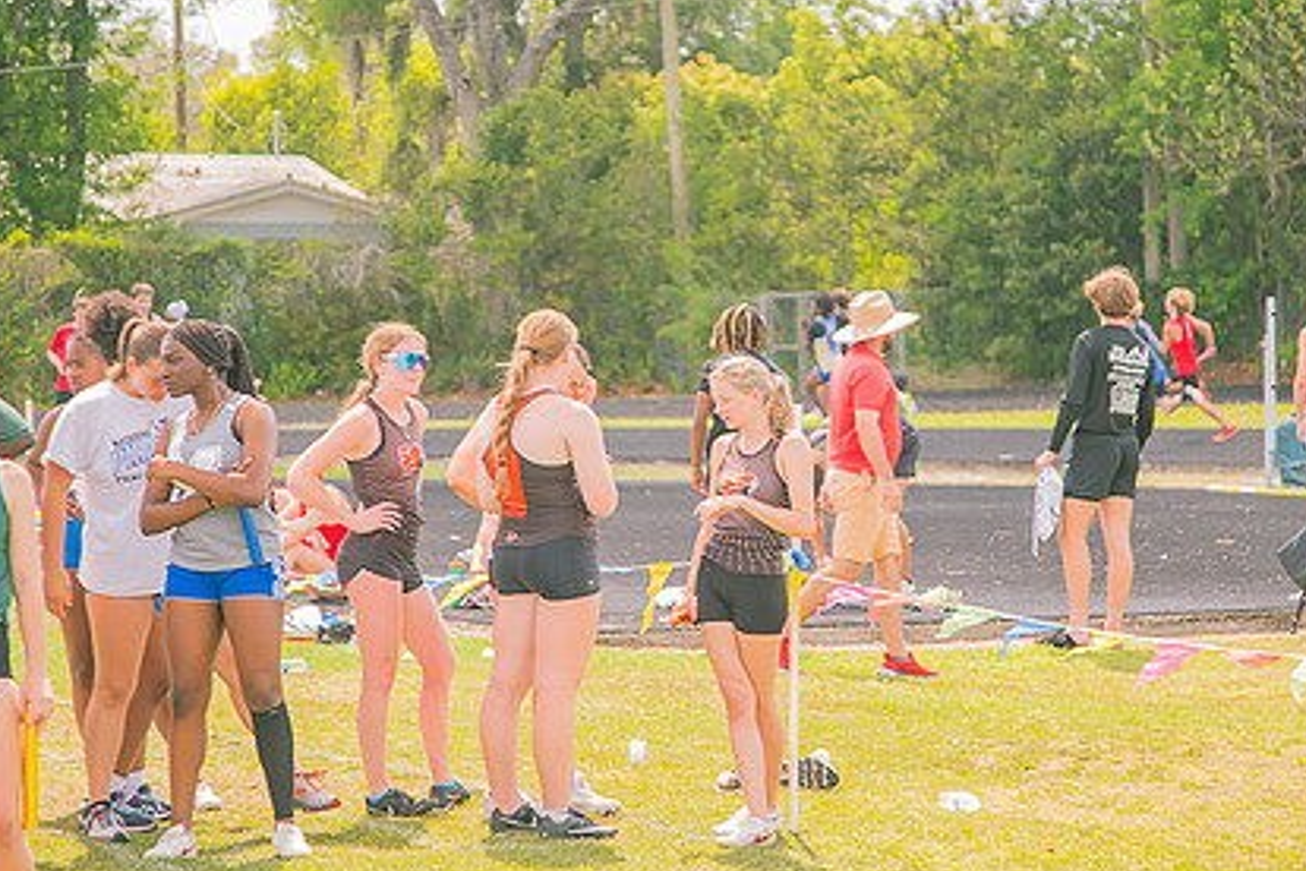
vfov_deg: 8.2
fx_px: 6094
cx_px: 685
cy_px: 401
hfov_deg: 12.2
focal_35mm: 168
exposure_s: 1/200
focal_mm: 120
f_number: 4
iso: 200
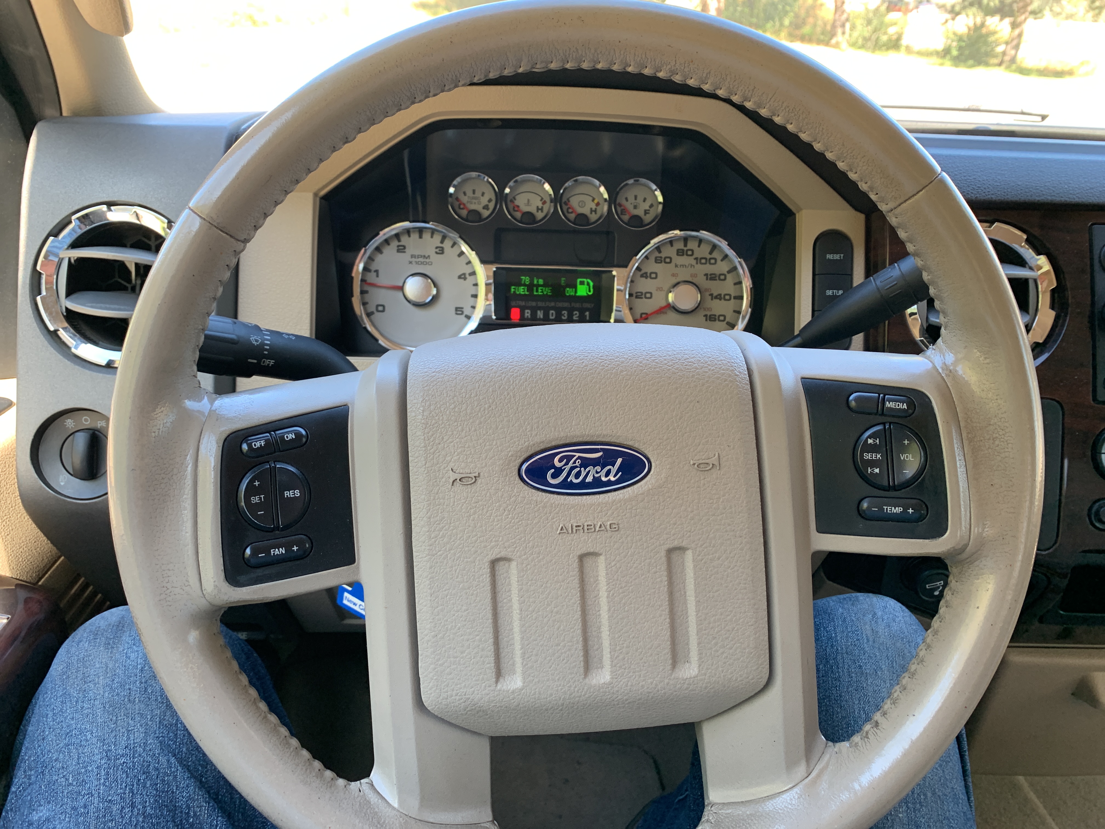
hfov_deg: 67.3
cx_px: 552
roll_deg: -2.4
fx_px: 830
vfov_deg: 53.1
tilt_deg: -28.4
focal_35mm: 26
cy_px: 414
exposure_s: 1/105
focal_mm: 4.25
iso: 100
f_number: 1.8
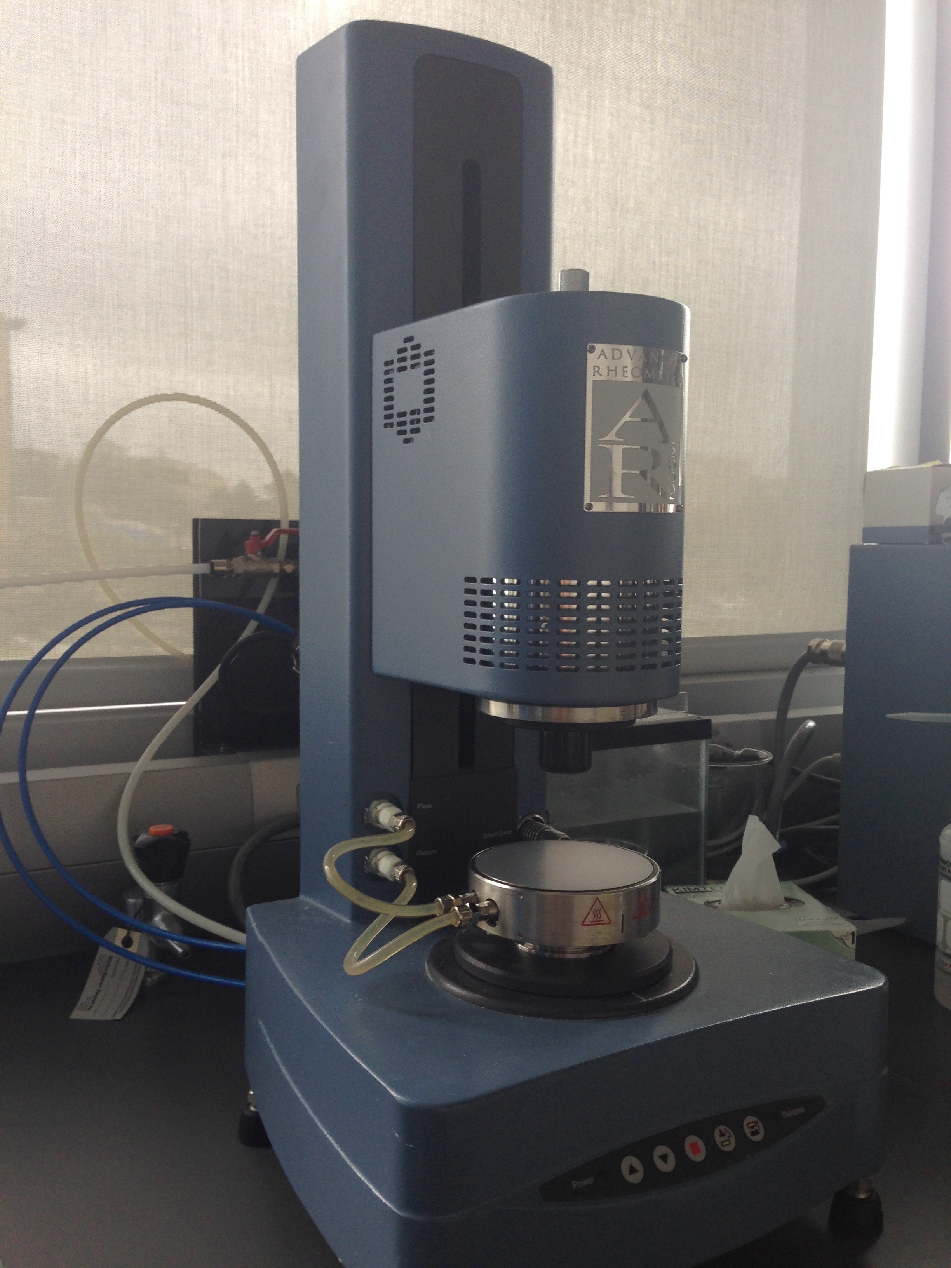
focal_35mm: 33
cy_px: 634
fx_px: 1209
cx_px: 476
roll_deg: +0.5
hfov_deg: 42.9
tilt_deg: -3.4
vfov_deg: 55.4
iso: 50
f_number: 2.4
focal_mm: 4.12
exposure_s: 1/30
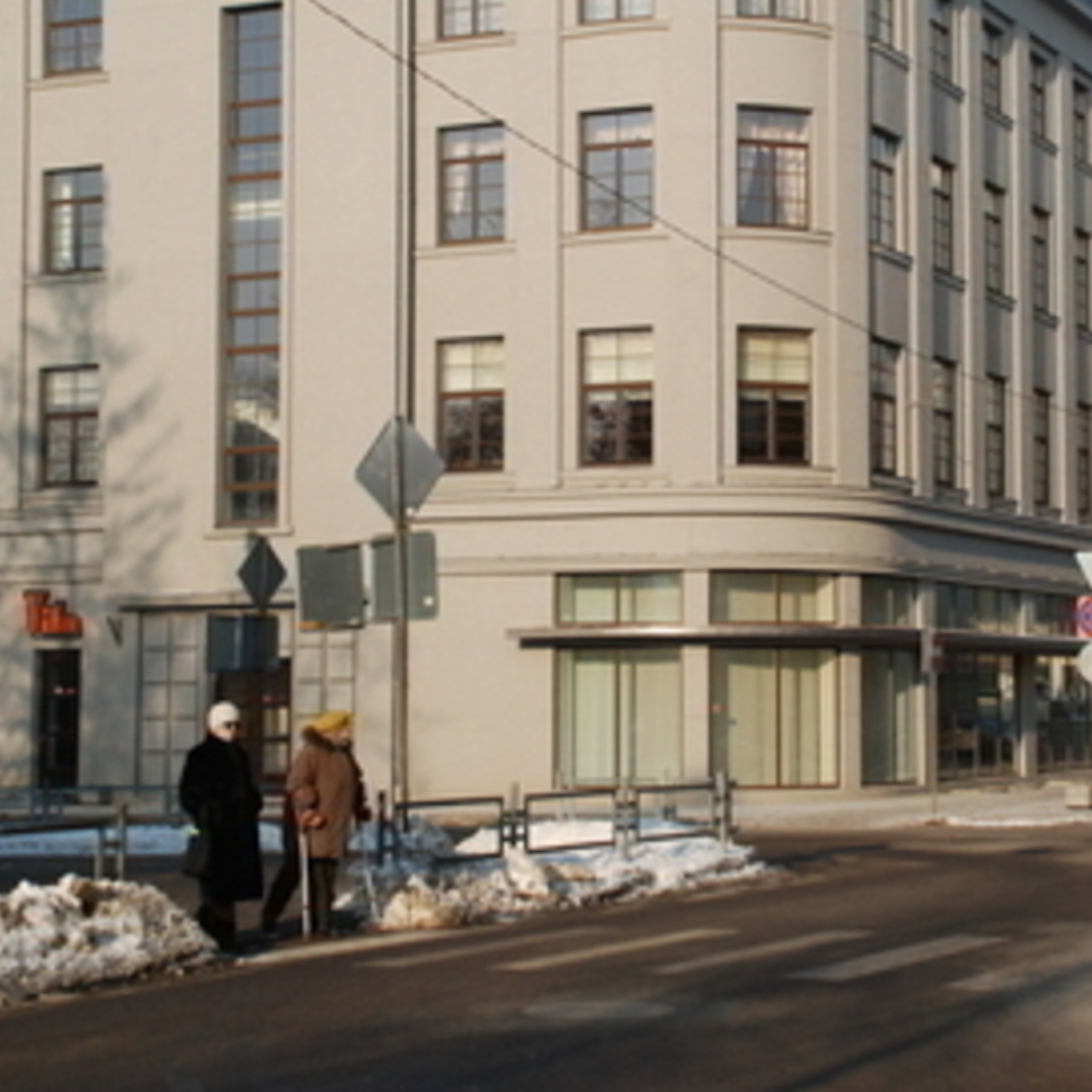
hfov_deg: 22.9
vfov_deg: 23.0
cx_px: 736
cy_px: 454
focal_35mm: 75
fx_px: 2677
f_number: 6.7
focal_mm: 32
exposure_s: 1/1500
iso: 500
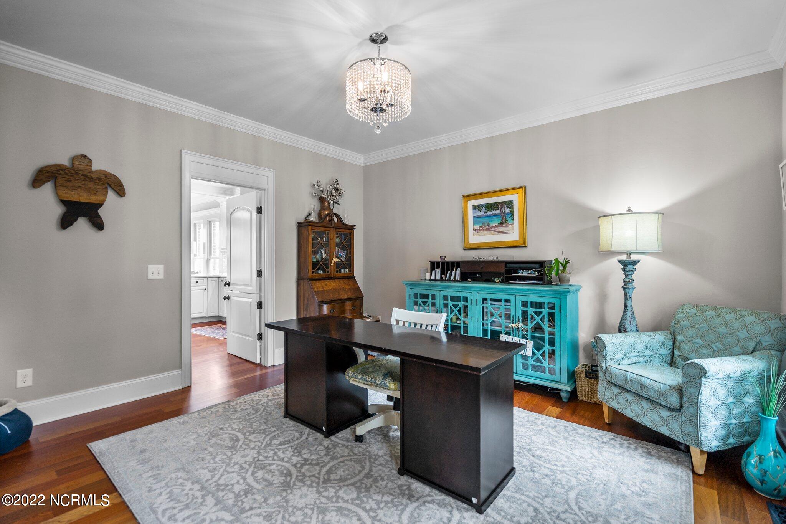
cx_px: 393
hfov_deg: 96.7
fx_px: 349
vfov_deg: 73.7
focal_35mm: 16
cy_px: 262
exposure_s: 1/13
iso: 100
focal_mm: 16
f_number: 4
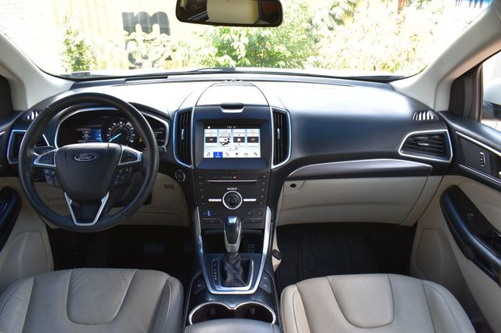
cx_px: 250
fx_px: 376
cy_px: 166
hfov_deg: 67.4
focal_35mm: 27
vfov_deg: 47.9
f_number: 7.1
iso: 400
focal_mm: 18
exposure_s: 1/40
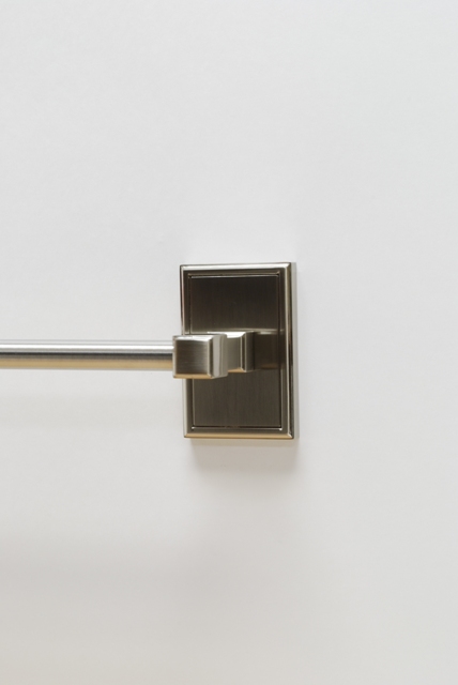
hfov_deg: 16.6
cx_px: 229
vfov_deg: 24.6
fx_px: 1571
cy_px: 342
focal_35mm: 82
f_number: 18
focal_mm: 55
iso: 100
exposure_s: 1.8
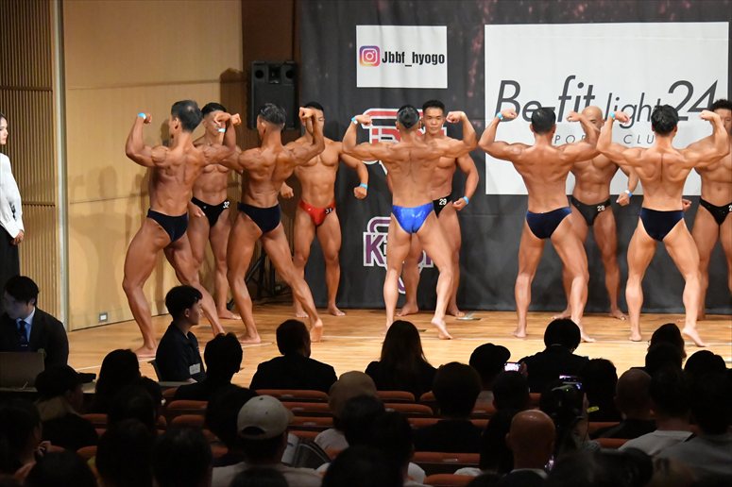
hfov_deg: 13.7
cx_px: 366
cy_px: 244
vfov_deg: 9.1
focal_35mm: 150
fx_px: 3049
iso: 14400
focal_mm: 100
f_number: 5.6
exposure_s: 1/400
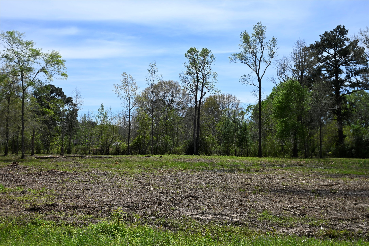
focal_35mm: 39
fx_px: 400
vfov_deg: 34.2
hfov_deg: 49.6
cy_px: 123
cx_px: 184
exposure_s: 1/320
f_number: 9
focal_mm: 26
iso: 100
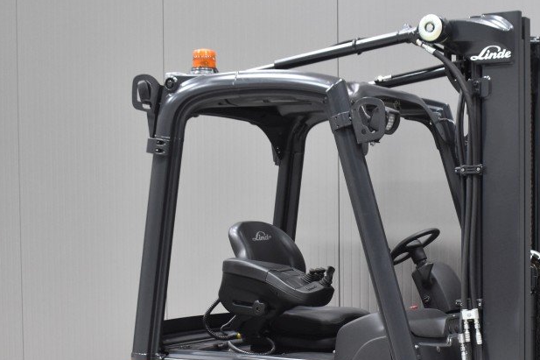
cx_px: 423
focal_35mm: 73
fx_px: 1094
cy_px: 300
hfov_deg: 27.2
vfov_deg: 18.5
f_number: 4.5
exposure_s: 1/30
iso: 1600
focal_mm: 25
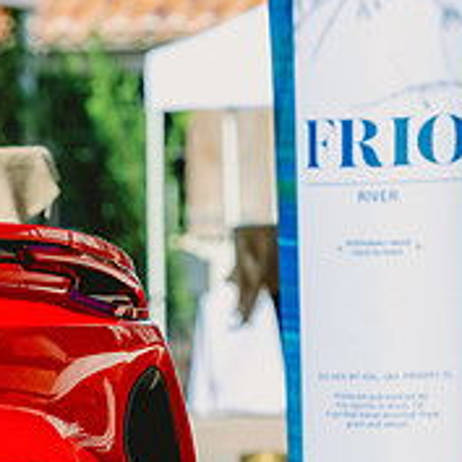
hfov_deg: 3.9
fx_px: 6734
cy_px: 333
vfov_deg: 3.9
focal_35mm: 446
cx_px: 76
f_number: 5.6
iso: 800
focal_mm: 160
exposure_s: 1/2500
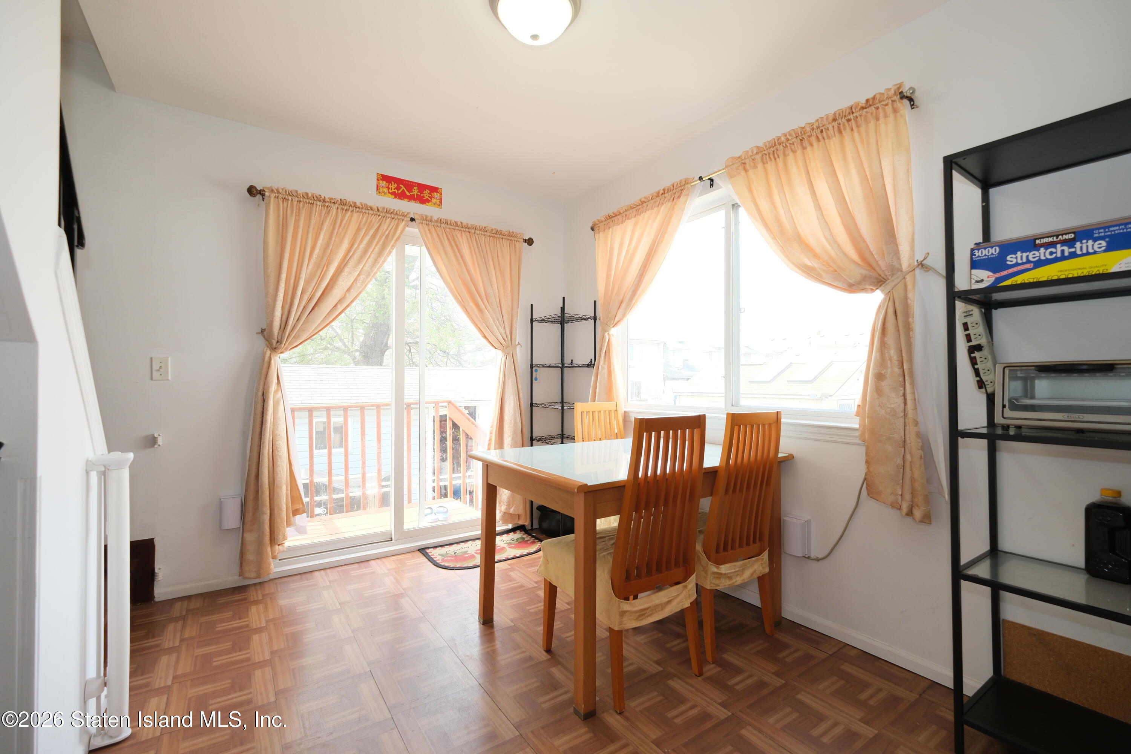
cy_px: 377
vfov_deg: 77.3
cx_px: 566
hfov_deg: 100.4
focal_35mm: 15
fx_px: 471
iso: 400
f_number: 4
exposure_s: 1/100
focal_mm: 10
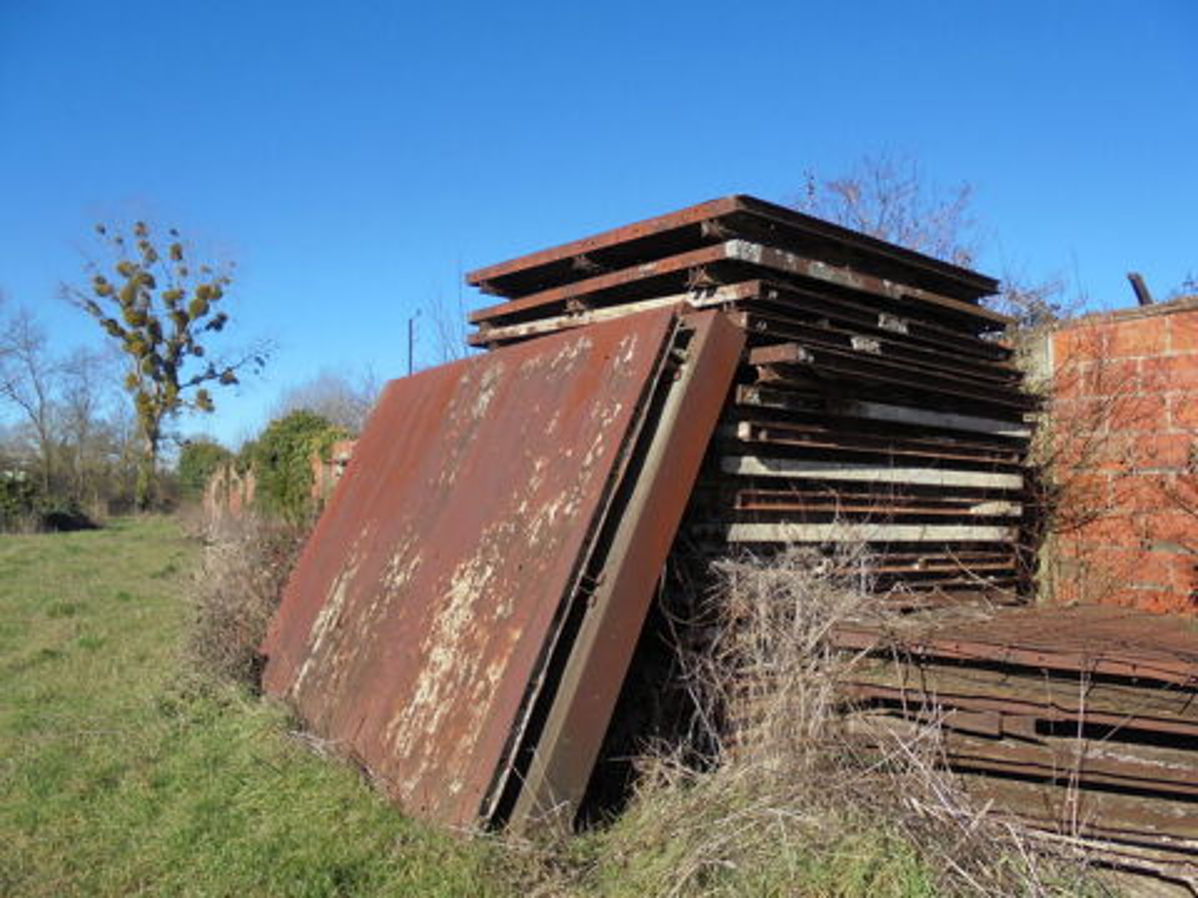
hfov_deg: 67.3
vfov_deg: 53.1
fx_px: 900
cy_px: 449
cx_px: 599
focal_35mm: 26
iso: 100
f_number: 3.5
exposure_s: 1/640
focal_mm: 4.6
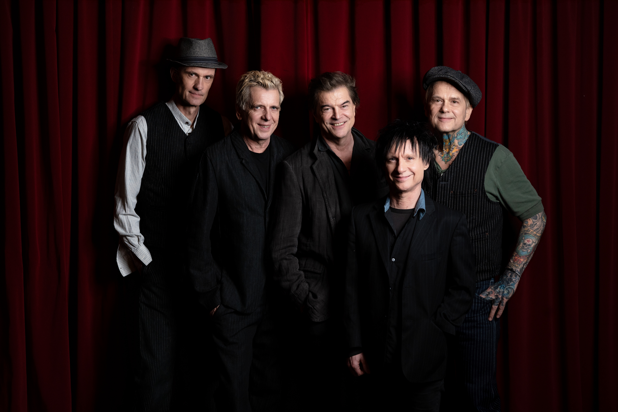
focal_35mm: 55
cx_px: 309
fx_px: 944
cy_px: 206
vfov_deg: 24.6
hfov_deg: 36.2
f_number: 5
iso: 1000
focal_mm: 55
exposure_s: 1/125
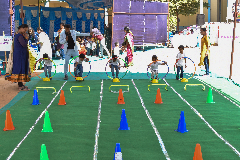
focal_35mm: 51
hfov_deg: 38.9
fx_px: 340
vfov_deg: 26.5
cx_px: 120
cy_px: 80
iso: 400
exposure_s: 1/160
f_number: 7.1
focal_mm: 34
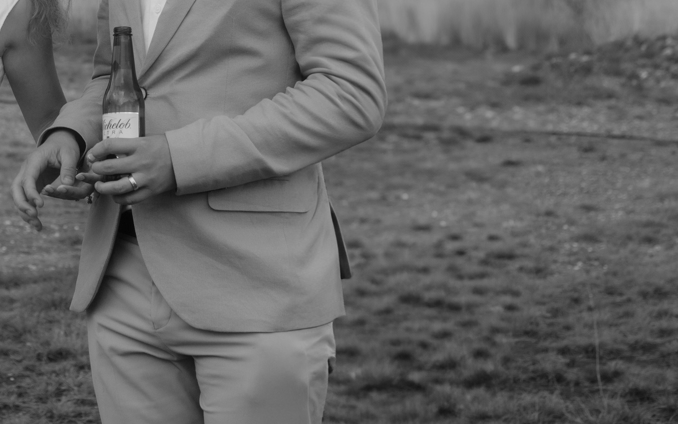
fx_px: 1719
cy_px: 23
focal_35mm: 93
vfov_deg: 13.9
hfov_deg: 21.7
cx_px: 47
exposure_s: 1/320
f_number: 3.2
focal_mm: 30
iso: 200
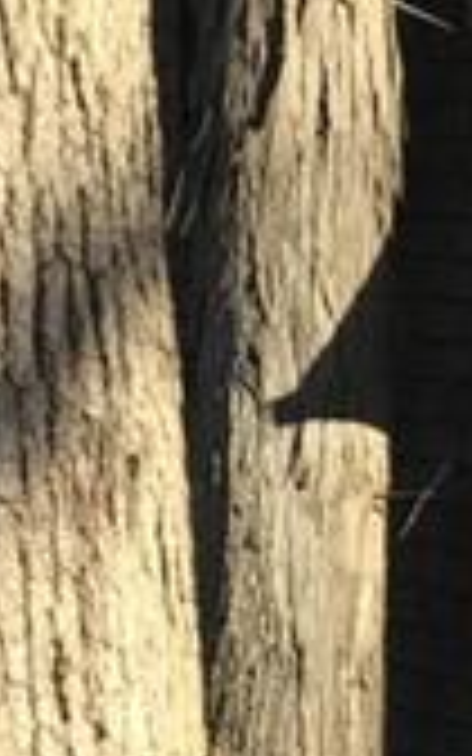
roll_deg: +0.7
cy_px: 1071
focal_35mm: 277
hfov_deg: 4.6
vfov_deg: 7.5
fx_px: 5701
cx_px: 1092
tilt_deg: -10.5
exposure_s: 1/257
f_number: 2.8
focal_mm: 6.6
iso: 20
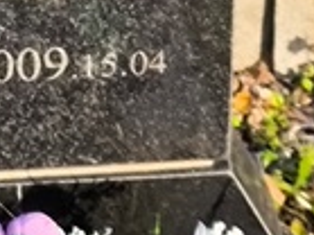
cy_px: -88
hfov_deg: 6.8
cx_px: -139
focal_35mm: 288
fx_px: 2610
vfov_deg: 5.1
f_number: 1.7
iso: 50
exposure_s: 1/488
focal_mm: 4.71
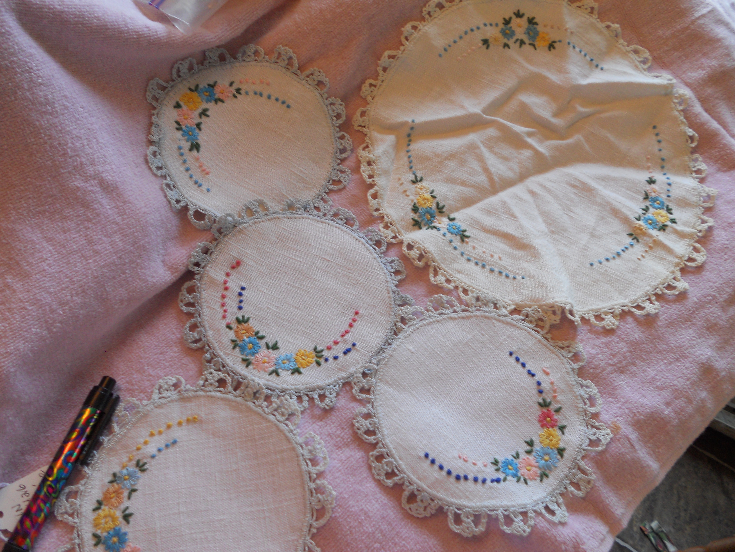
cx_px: 368
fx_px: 679
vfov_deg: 44.2
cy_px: 276
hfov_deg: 56.8
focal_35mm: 32
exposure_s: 1/30
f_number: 3.5
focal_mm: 5.8
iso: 125
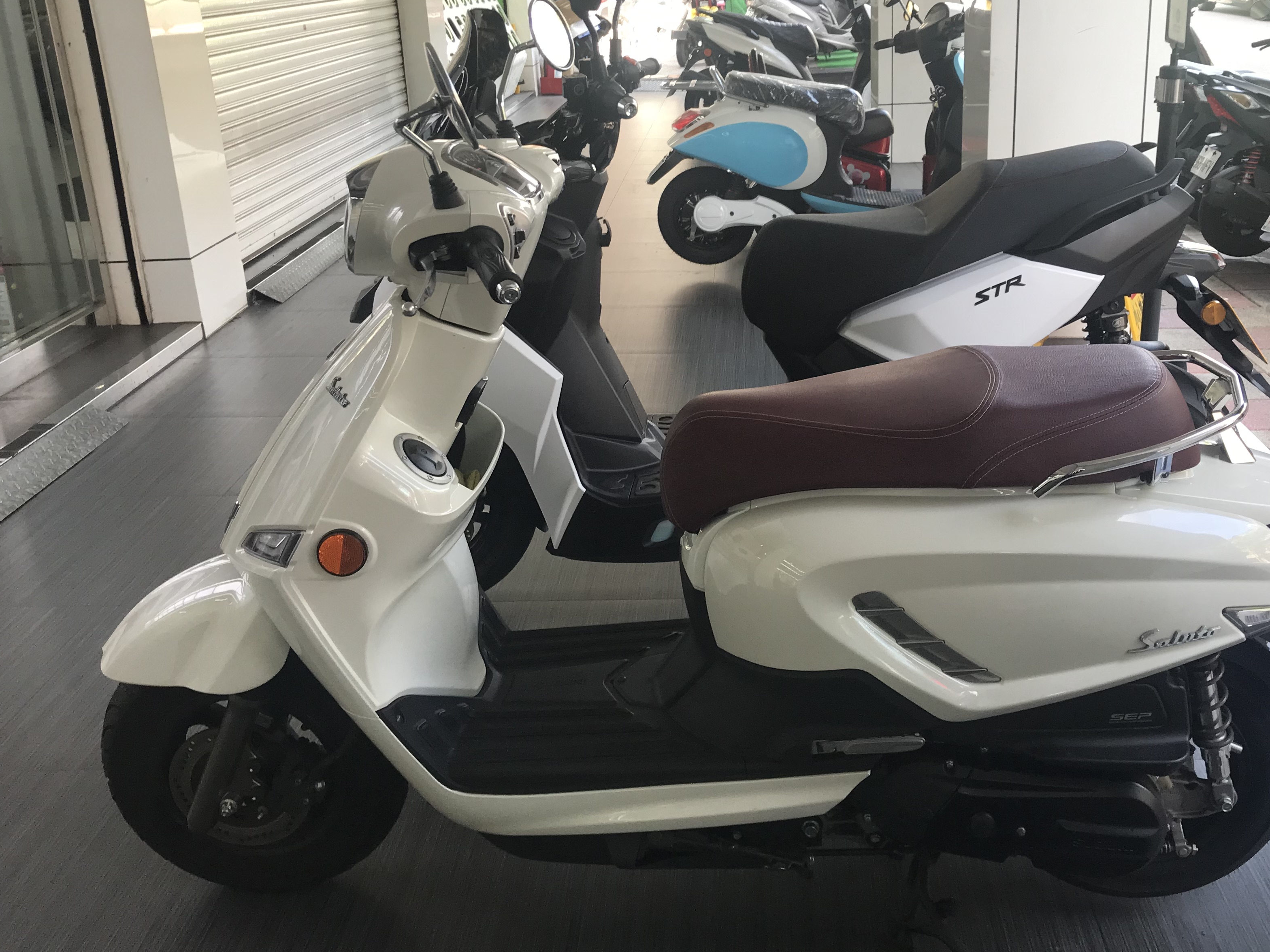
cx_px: 754
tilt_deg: -21.0
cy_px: 414
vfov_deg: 39.6
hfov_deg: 51.1
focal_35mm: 36
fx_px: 1321
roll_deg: +2.1
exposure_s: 1/100
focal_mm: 3.99
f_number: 1.8
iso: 32
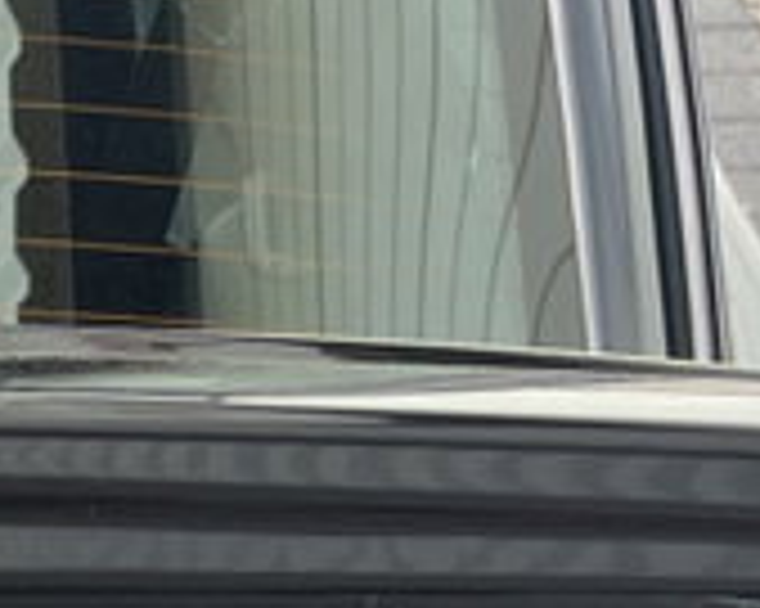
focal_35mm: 154
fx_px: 3462
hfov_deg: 11.0
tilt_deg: -48.1
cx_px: -917
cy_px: 1635
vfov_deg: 8.7
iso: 40
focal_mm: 5.1
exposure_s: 1/242
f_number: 1.6
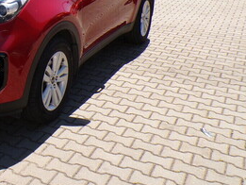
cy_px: 3
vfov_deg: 23.8
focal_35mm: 59
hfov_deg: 30.4
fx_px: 419
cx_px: 0
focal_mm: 5
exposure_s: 1/320
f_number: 4.6
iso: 100
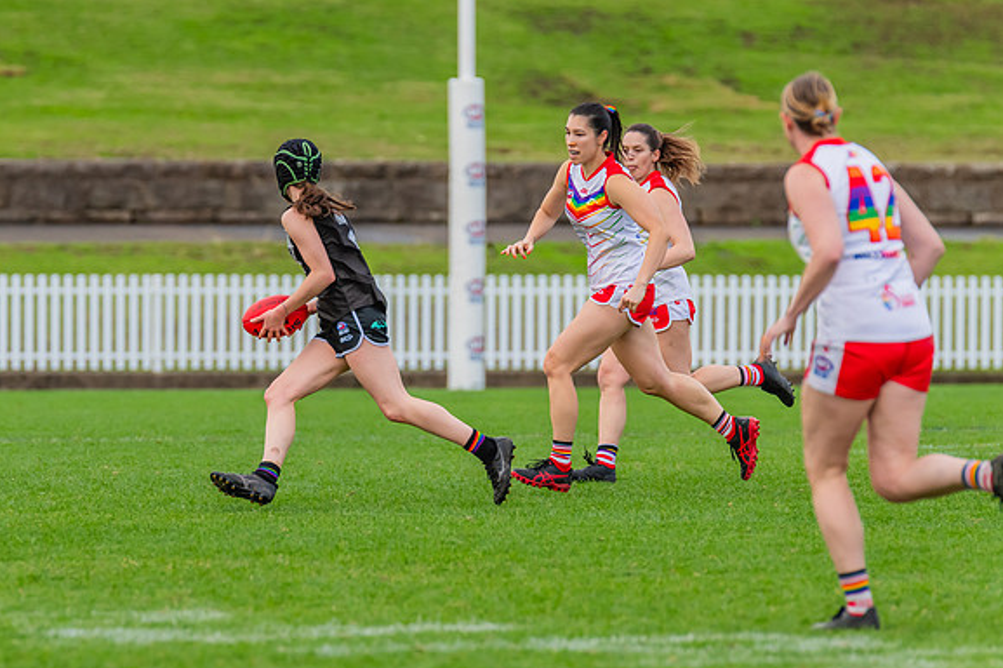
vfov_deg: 2.8
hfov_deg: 4.2
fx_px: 13671
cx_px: 328
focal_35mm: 491
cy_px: 261
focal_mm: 360
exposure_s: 1/1000
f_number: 6.3
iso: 800
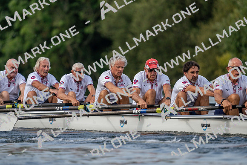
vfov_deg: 2.3
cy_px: 82
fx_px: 4117
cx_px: 124
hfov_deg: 3.4
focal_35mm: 600
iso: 400
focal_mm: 600
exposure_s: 1/1600
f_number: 6.3
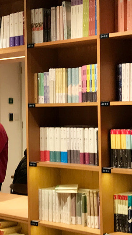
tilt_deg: -1.4
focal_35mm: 91
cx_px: -20
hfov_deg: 13.0
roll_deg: +1.6
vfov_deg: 23.4
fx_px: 566
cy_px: 132
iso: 64
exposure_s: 1/33
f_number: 1.8
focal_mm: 3.99
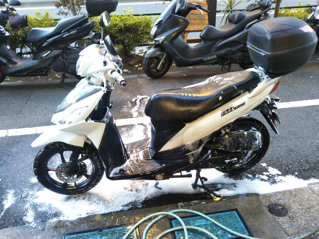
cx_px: 160
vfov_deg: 46.8
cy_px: 120
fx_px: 276
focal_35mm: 30
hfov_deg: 60.0
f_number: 2.2
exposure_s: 1/46
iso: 168
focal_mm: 4
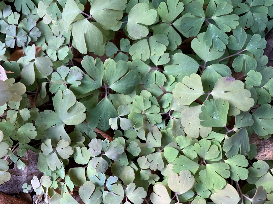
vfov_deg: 53.1
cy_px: 102
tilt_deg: -63.8
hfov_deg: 67.3
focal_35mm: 26
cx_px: 136
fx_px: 205
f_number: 1.8
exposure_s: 1/96
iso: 100
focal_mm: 4.25
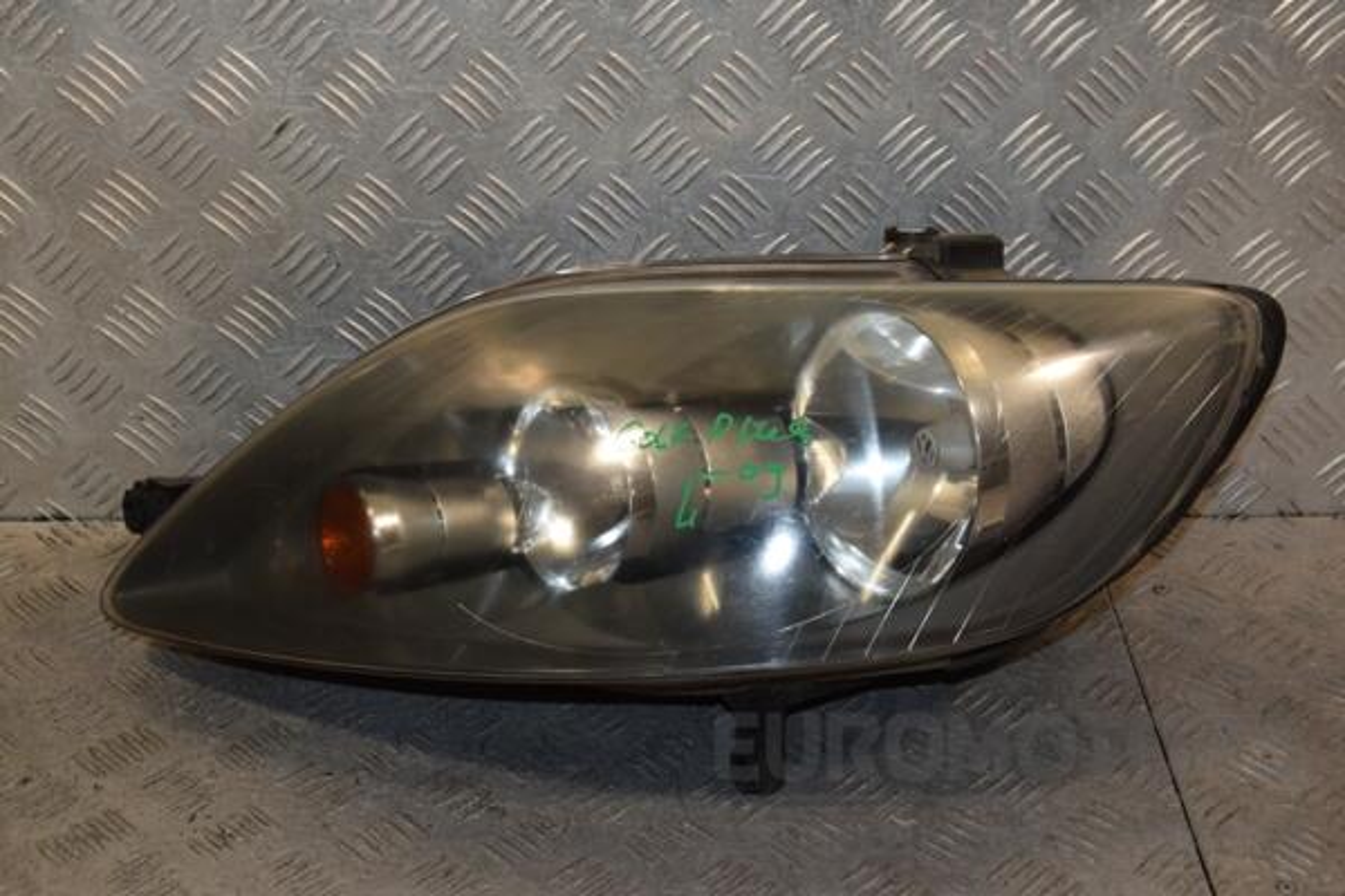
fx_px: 2129
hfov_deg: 35.1
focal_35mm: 57
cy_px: 448
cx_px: 672
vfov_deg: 23.8
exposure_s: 1/200
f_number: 8
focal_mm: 38
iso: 800
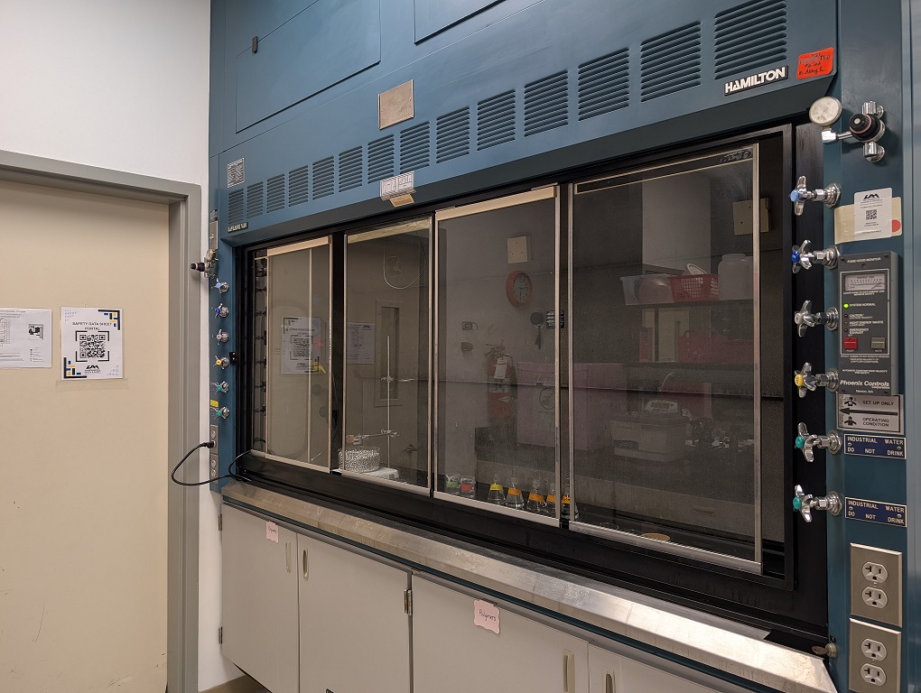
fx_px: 639
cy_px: 346
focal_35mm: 24
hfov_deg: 71.5
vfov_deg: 56.9
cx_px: 460
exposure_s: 1/24
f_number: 1.68
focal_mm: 6.9
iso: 43
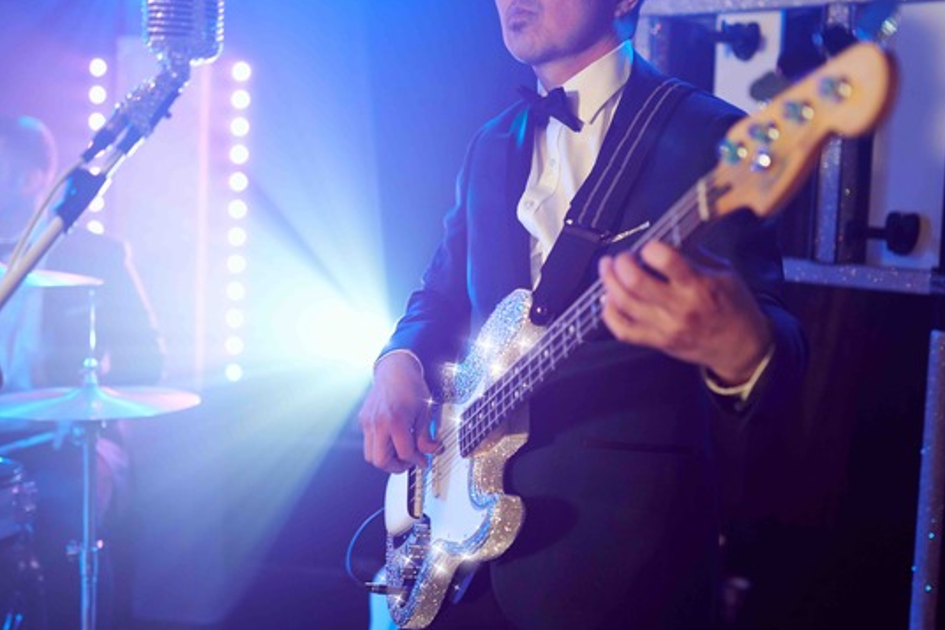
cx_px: 520
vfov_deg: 28.5
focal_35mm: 47
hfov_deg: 41.9
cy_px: 242
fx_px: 1233
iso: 1000
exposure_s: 1/125
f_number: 1.4
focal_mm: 35
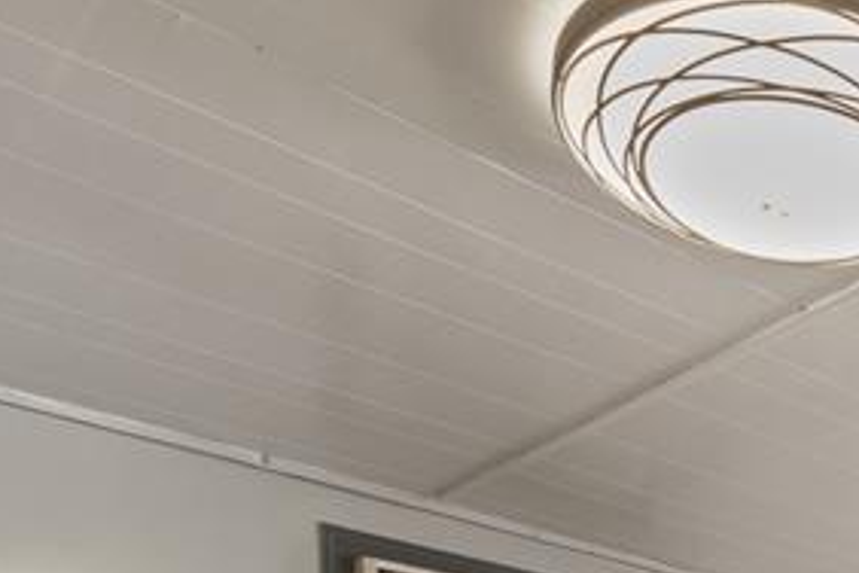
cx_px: 1057
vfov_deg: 18.5
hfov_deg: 28.6
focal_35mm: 60
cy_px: 988
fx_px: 1427
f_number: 9
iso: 250
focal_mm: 16.5
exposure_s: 2
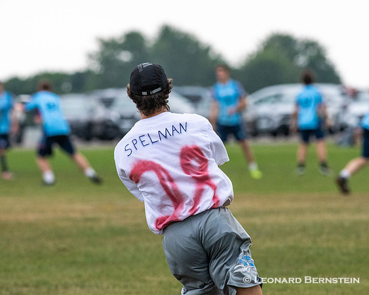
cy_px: 130
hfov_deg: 3.4
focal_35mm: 567
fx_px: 6188
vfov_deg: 2.7
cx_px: 231
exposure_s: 1/1600
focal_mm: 300
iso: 1600
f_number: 6.3
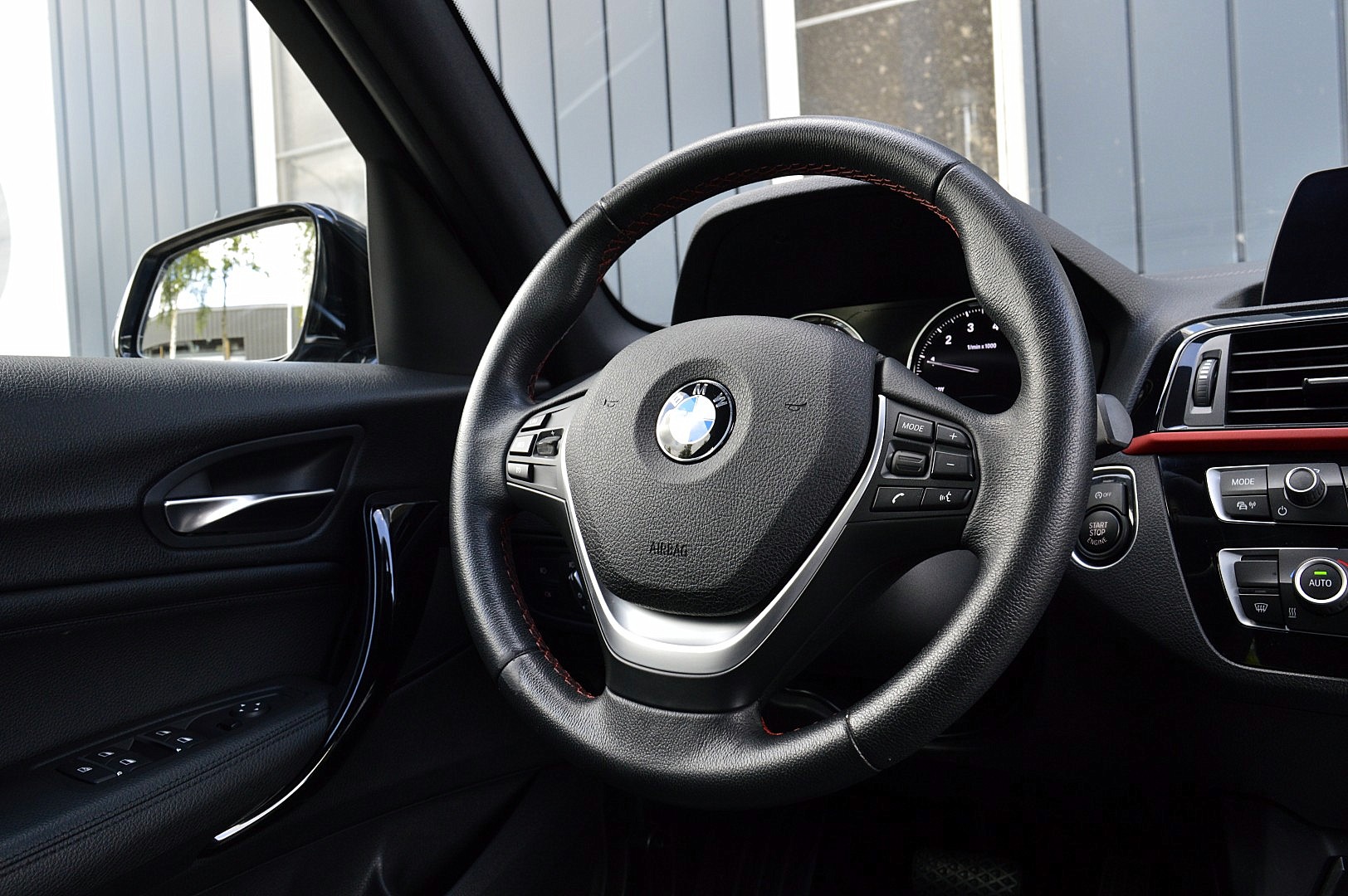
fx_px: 1122
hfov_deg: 62.0
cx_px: 674
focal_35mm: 30
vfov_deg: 43.5
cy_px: 448
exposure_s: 1/60
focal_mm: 20
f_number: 8
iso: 640
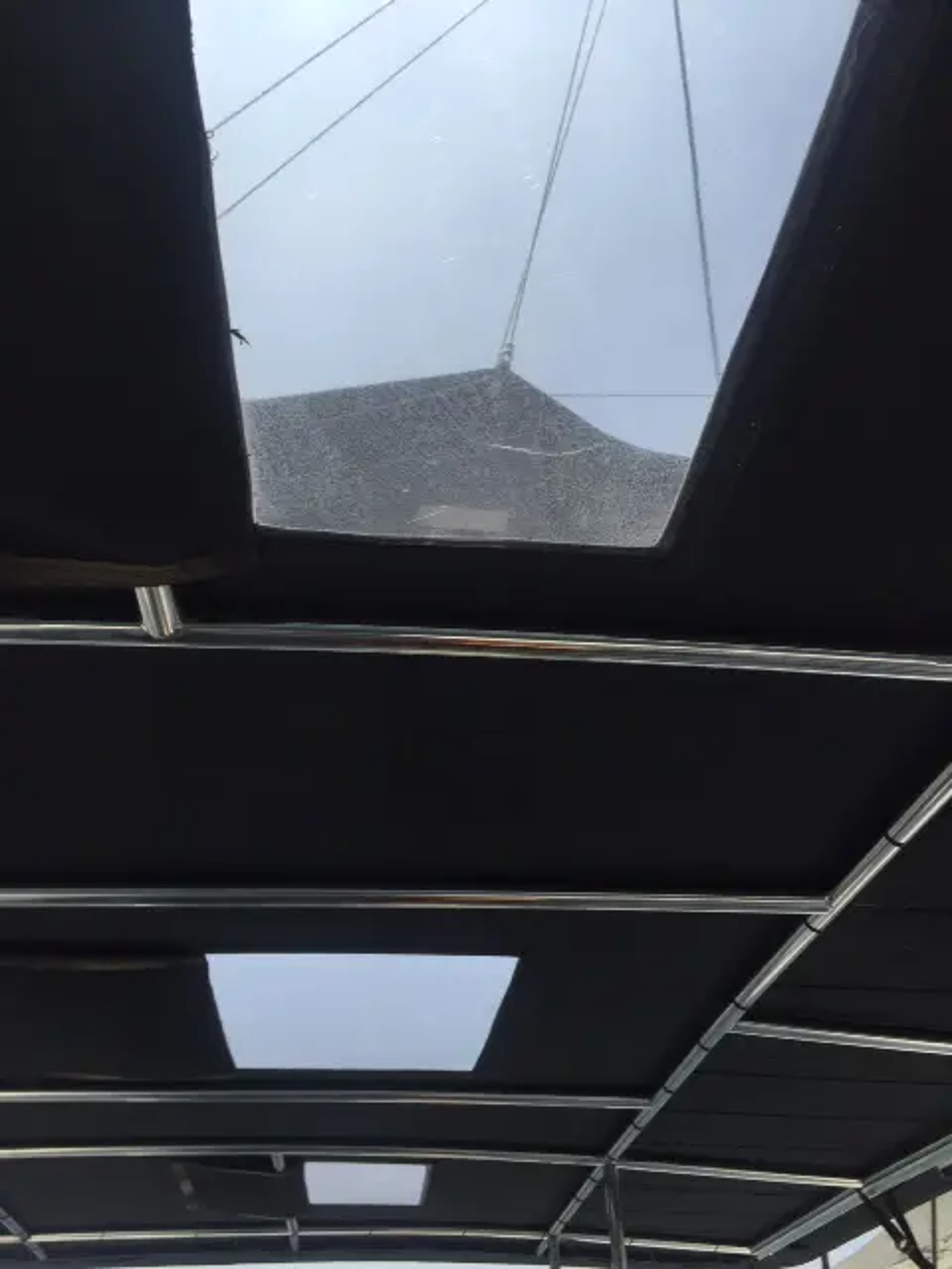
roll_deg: +6.5
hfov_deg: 48.2
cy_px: 634
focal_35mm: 29
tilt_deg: +39.2
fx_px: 1063
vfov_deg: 61.7
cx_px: 476
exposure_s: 1/2825
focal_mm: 4.15
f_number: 2.2
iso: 32
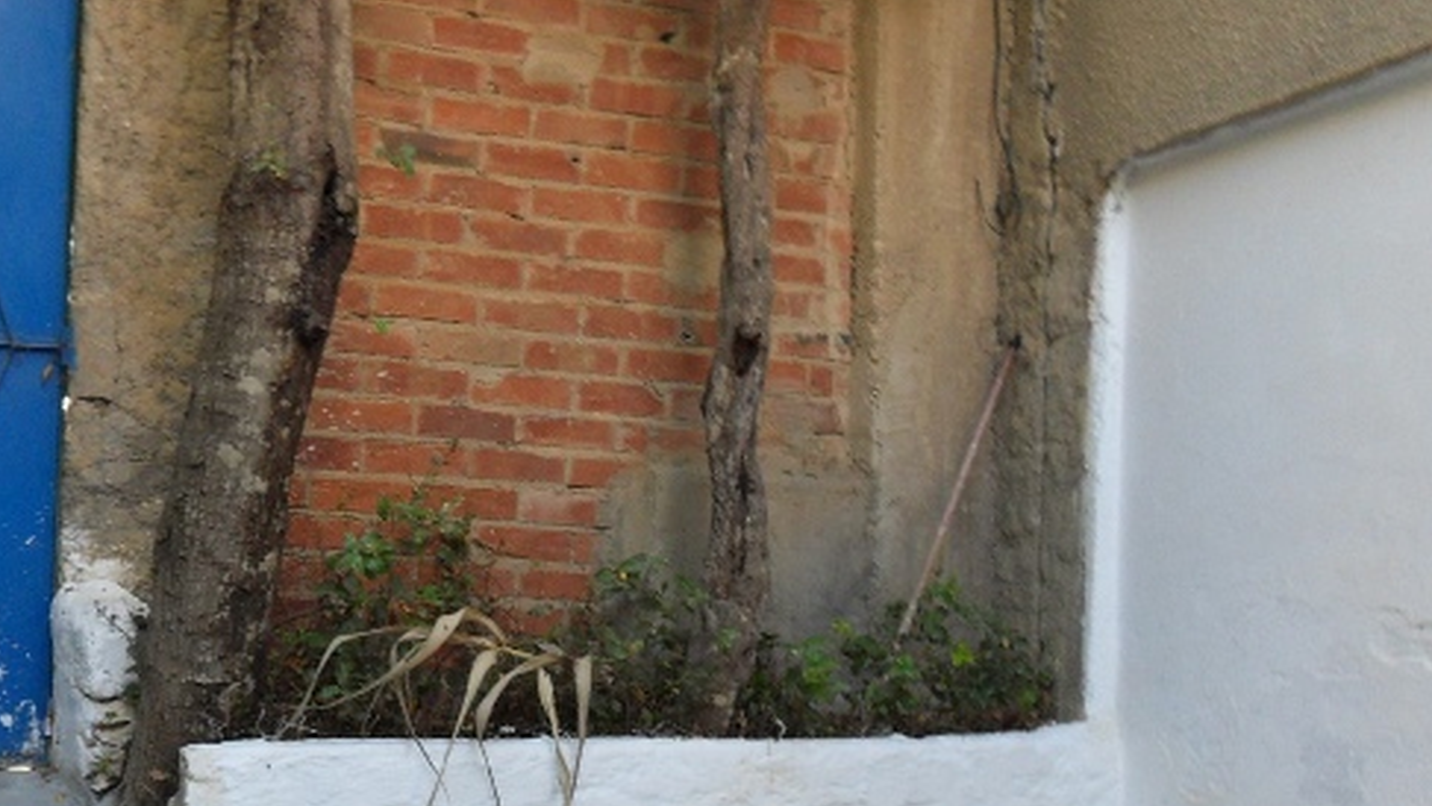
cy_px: 590
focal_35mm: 44
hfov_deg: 45.7
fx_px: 1671
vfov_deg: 26.8
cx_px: 476
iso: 100
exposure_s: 1/30
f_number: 3.3
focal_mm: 4.2
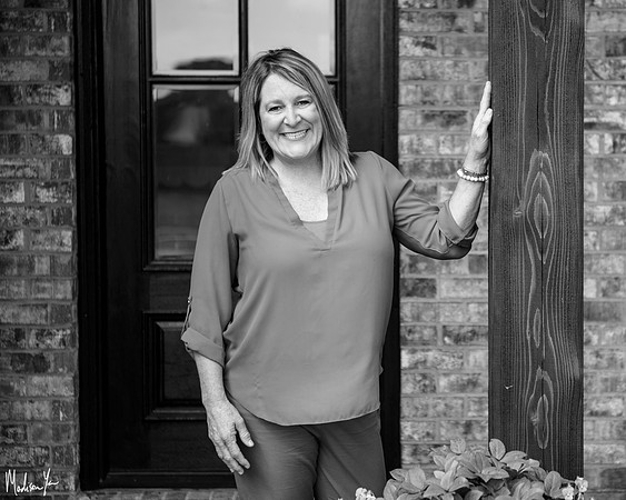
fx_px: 1646
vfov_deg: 17.3
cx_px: 419
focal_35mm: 89
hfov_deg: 21.4
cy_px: 247
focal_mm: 70
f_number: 2.8
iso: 500
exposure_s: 1/1600
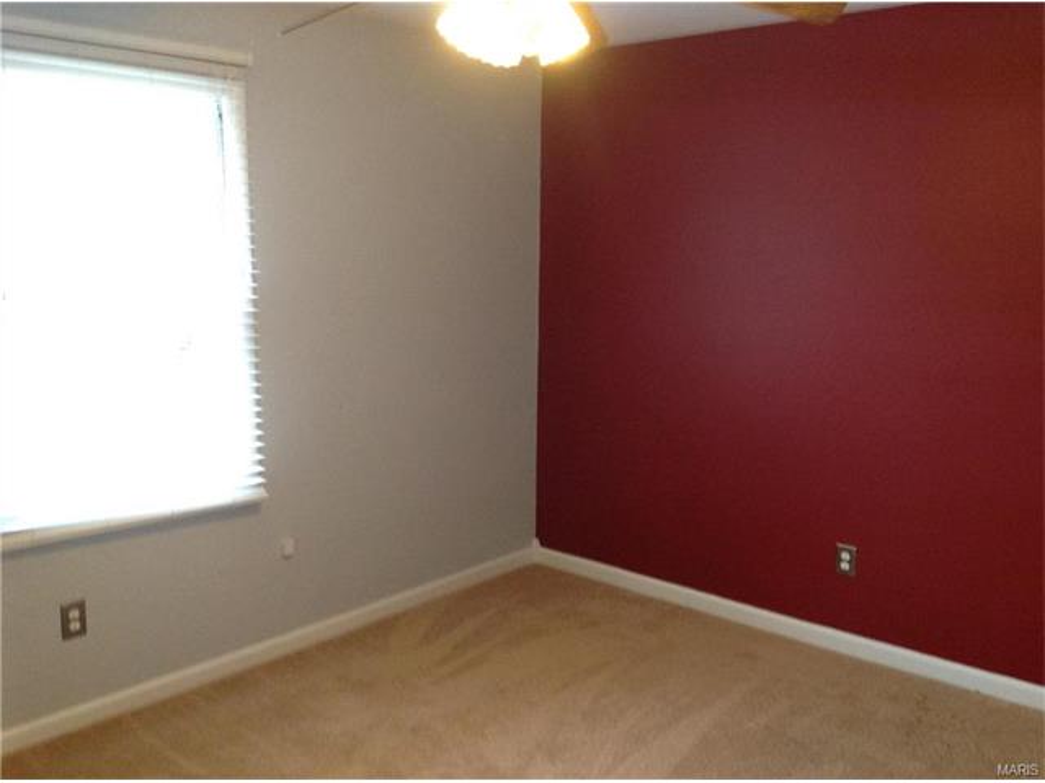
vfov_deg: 40.7
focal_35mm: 35
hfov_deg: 52.6
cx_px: 522
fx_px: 1057
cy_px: 392
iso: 320
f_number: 2.4
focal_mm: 4.28
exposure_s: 1/15
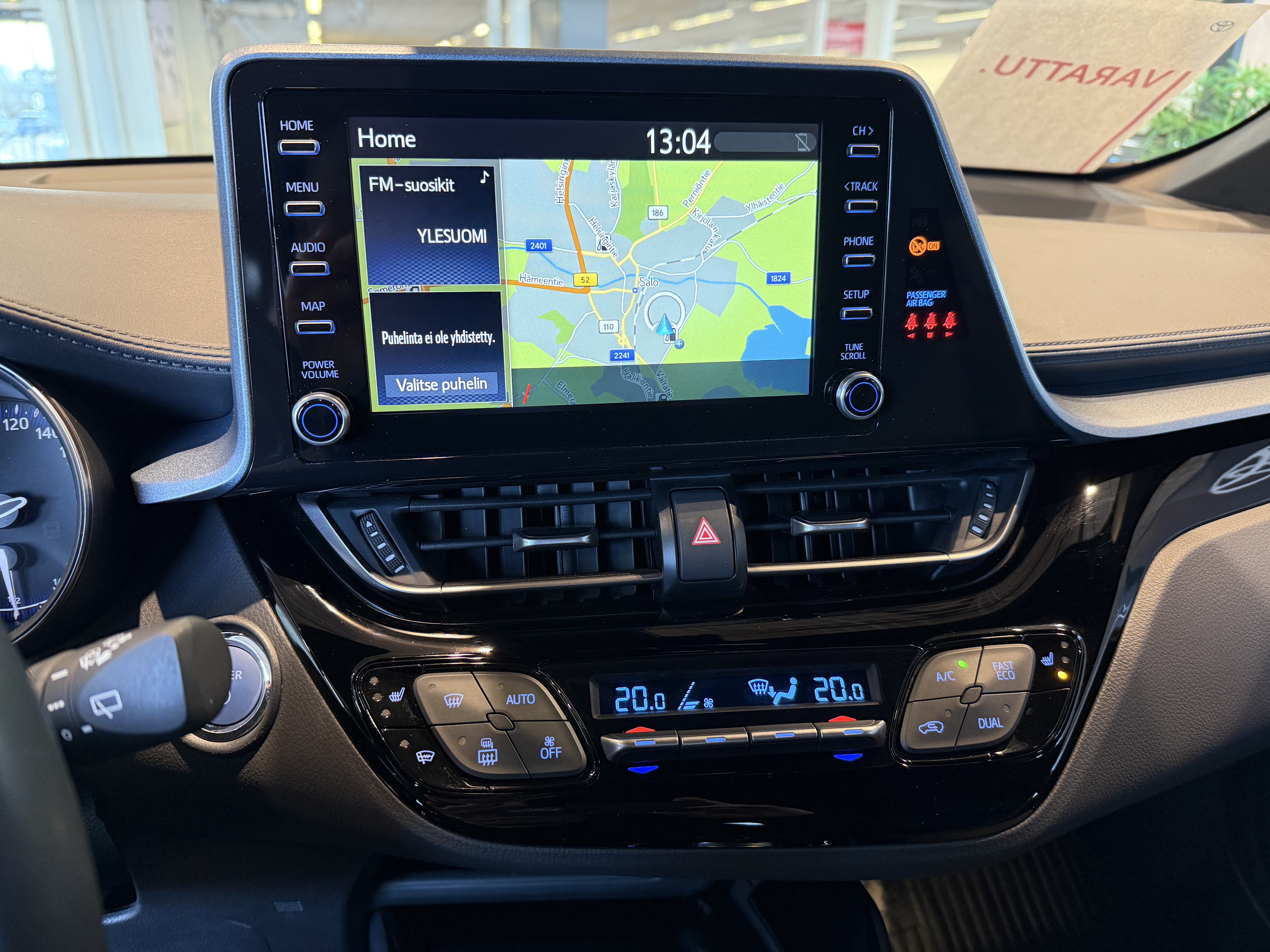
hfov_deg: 71.6
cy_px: 476
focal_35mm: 24
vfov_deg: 56.8
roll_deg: -0.4
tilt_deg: -21.4
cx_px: 635
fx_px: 881
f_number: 1.78
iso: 320
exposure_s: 1/50
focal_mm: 6.76
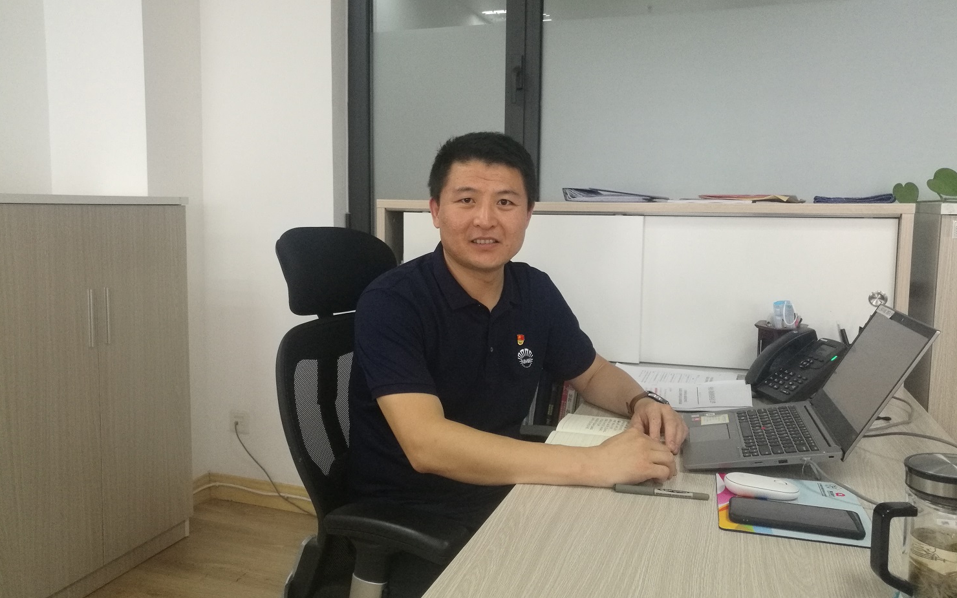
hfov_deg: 64.6
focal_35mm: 29
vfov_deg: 43.1
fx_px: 756
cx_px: 477
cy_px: 265
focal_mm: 4.04
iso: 320
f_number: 2
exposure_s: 1/33.3
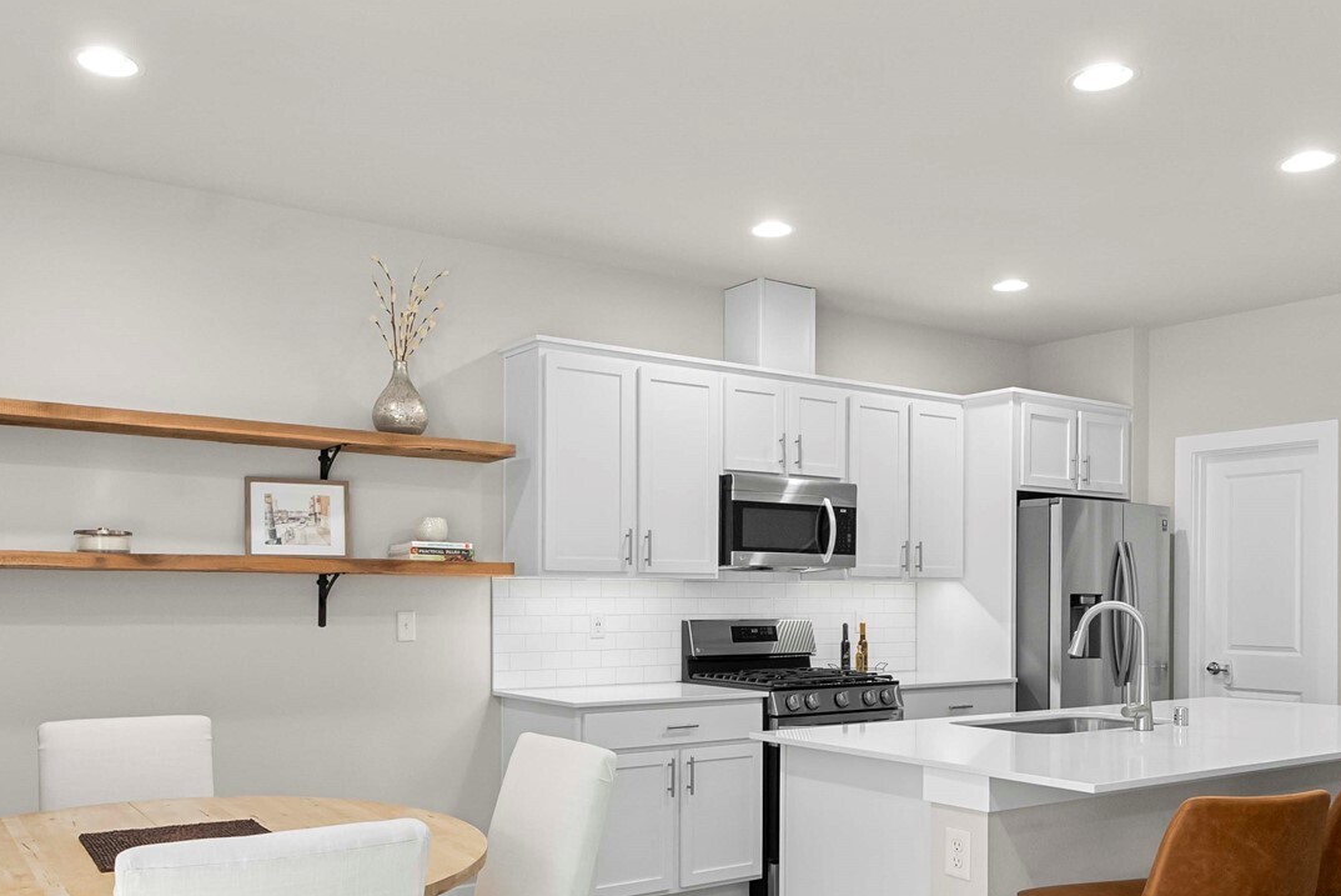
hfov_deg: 61.8
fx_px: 1118
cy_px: 665
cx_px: 599
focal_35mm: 30
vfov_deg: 42.4
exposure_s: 1/25
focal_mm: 19
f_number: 7.1
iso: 1000
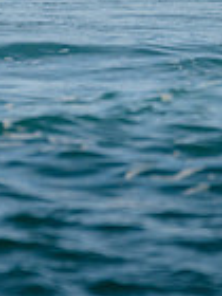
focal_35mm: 2451
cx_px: -45
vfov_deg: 0.8
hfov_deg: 0.6
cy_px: -143
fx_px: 20958
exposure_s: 1/2000
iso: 450
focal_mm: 500
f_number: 5.6
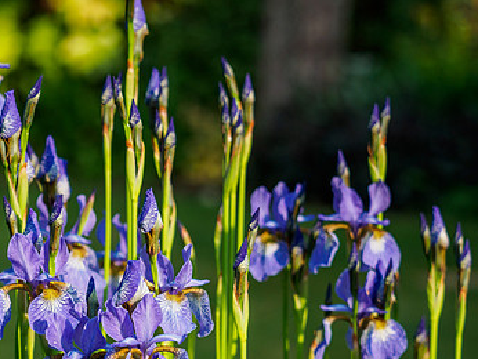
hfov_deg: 10.5
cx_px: 191
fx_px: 2612
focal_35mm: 189
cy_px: 239
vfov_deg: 7.9
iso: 200
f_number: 2.8
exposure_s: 1/2000
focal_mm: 52
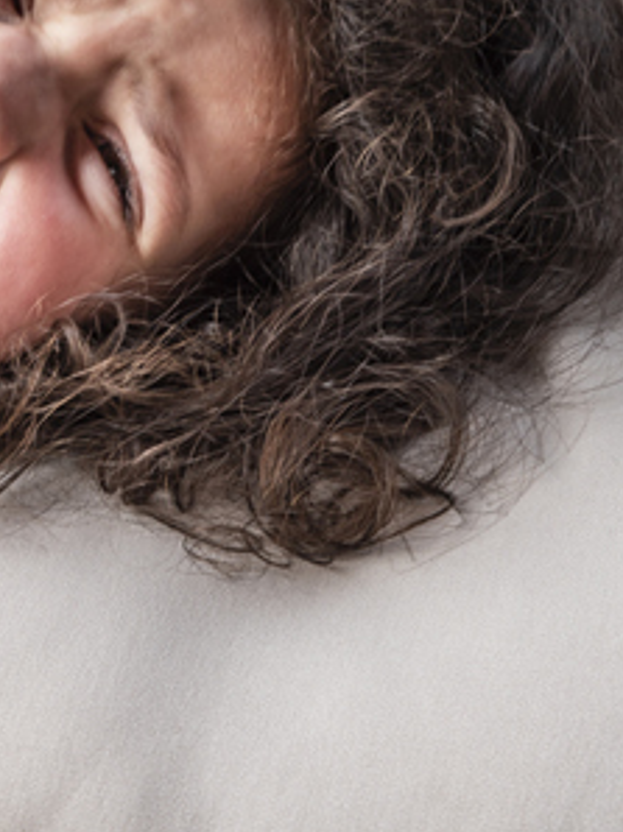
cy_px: 219
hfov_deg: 7.3
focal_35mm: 201
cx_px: -109
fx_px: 4830
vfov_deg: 9.8
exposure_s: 1/100
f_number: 6.3
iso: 160
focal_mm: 86
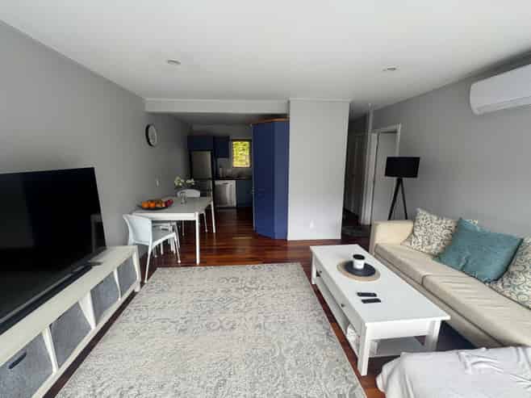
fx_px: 215
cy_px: 199
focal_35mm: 14
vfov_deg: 85.6
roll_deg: +1.1
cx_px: 266
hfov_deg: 102.1
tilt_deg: -9.9
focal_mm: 2.22
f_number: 2.2
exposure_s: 1/153
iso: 40
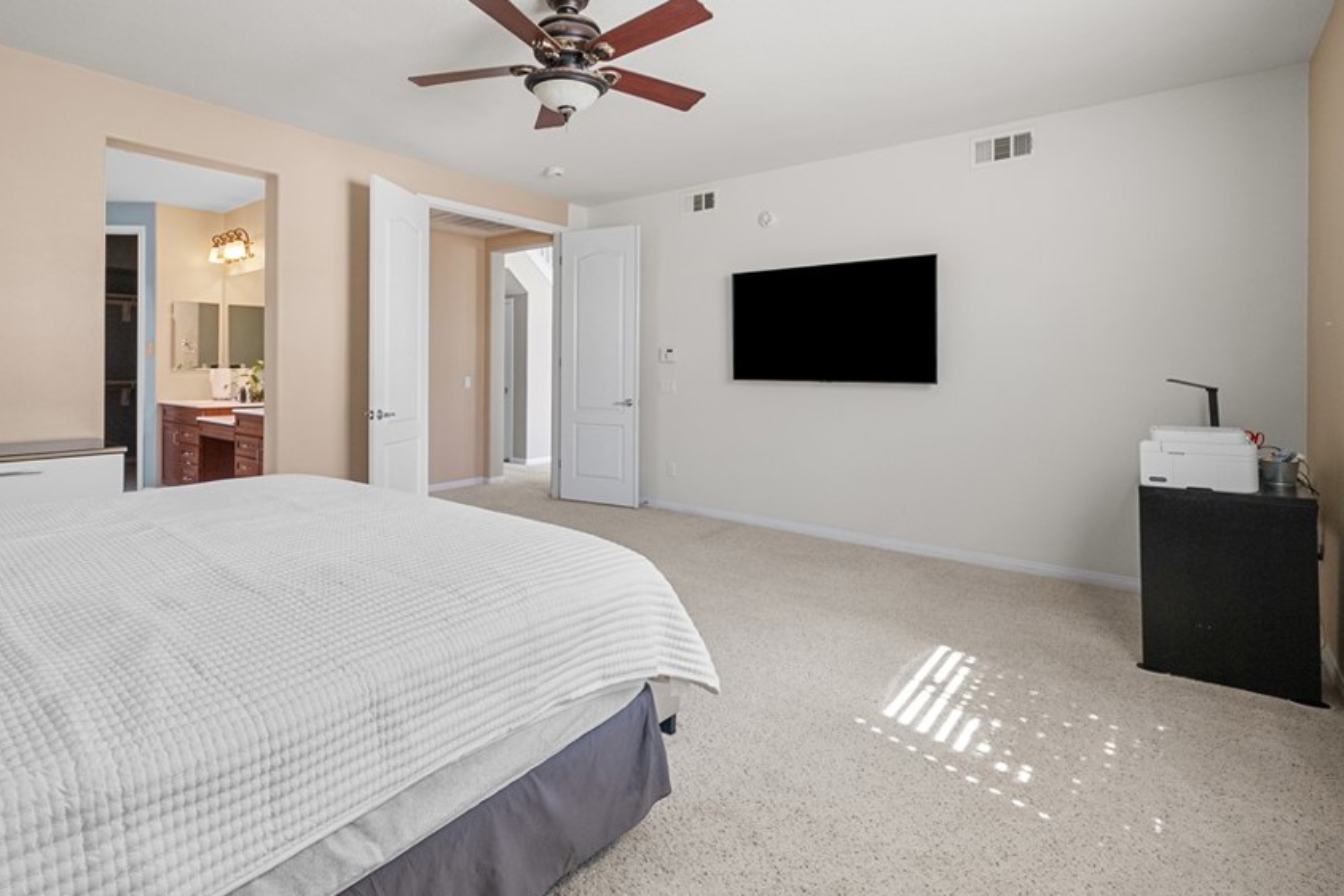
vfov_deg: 70.1
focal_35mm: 17
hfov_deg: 92.7
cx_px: 577
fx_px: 635
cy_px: 388
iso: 640
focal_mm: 14
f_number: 9
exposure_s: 1/40
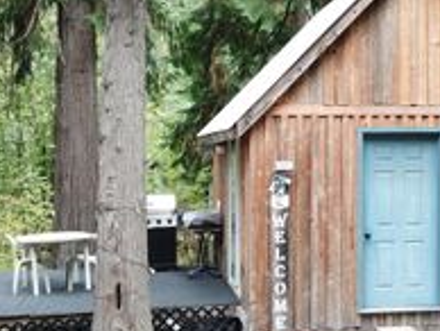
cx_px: 306
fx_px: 853
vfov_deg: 22.0
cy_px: 167
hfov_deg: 28.7
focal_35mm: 67
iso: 100
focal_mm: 4.73
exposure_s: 1/60
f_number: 2.2
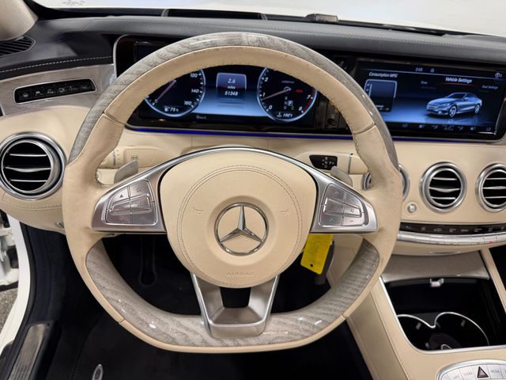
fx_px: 351
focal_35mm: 24
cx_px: 253
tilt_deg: -33.8
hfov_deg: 71.6
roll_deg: -6.9
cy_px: 190
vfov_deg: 56.8
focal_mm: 6.76
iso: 50
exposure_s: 1/128
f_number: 1.78
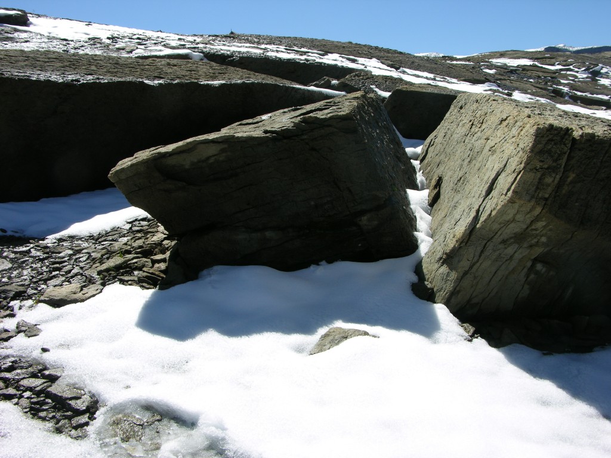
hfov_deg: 52.6
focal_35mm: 35
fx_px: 618
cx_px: 306
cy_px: 229
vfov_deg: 40.7
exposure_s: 1/273
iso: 50
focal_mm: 8.9
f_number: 6.3
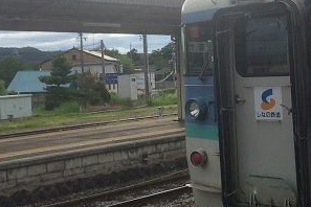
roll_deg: +2.4
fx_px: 613
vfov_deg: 19.0
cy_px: 45
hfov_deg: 28.2
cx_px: 210
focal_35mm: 71
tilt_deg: +2.2
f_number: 2.2
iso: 32
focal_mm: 4.15
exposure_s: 1/855
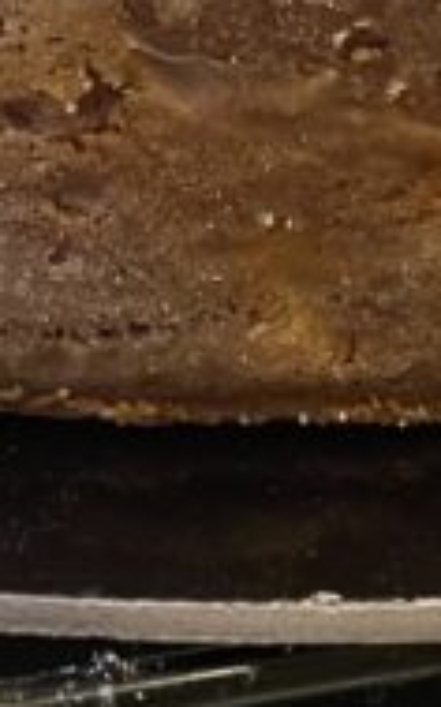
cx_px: 163
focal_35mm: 97
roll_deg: -1.2
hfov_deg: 13.5
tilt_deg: -19.0
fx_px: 1867
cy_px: 180
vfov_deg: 21.3
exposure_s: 1/25
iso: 500
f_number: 1.8
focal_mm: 4.25
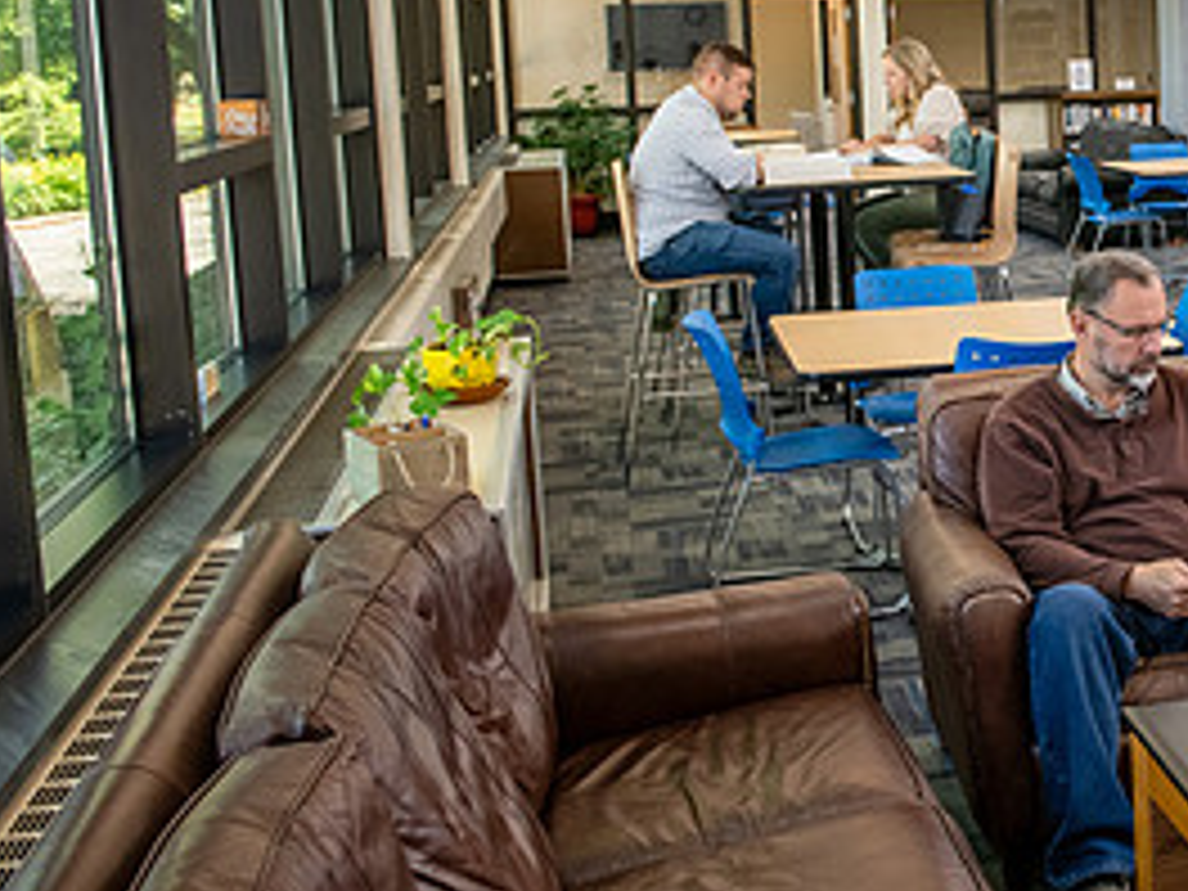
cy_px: 250
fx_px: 1956
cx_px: 1242
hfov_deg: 30.8
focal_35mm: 57
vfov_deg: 25.4
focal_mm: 27
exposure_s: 1/160
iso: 1250
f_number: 5
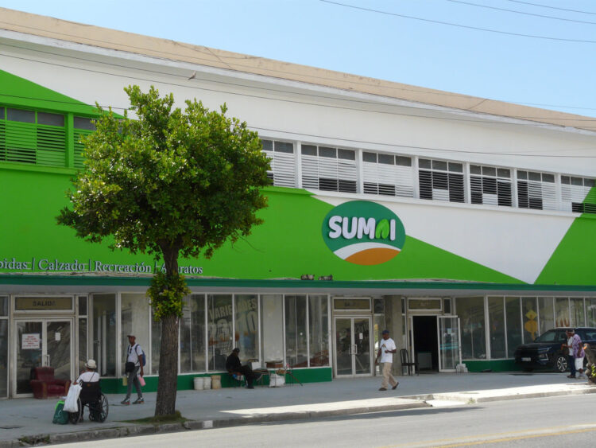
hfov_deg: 30.3
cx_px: 298
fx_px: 1102
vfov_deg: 22.9
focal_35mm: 64
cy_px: 224
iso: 100
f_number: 5.6
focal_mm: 10.5
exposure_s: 1/250
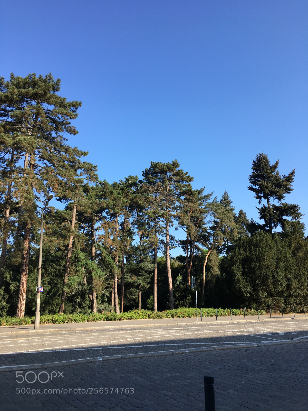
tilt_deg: +16.3
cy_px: 206
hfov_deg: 48.2
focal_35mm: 29
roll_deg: +0.8
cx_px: 154
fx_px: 344
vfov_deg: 61.7
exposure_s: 1/646
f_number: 2.2
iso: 25
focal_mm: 4.15
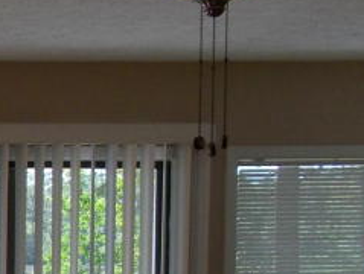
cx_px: -399
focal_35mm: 124
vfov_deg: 11.6
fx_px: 1306
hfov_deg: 13.3
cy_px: 368
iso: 80
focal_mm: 4.1
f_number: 3.3
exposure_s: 1/100
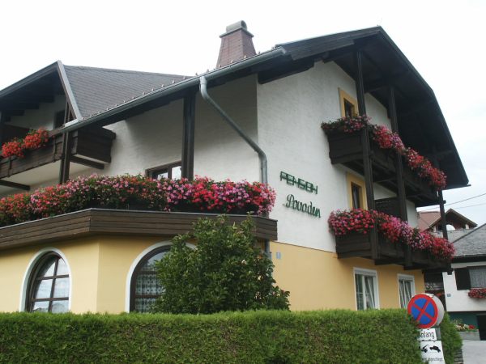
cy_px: 182
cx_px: 243
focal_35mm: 35
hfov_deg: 52.6
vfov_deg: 40.7
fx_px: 491
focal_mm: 7.18
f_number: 6.7
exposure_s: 1/90
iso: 64
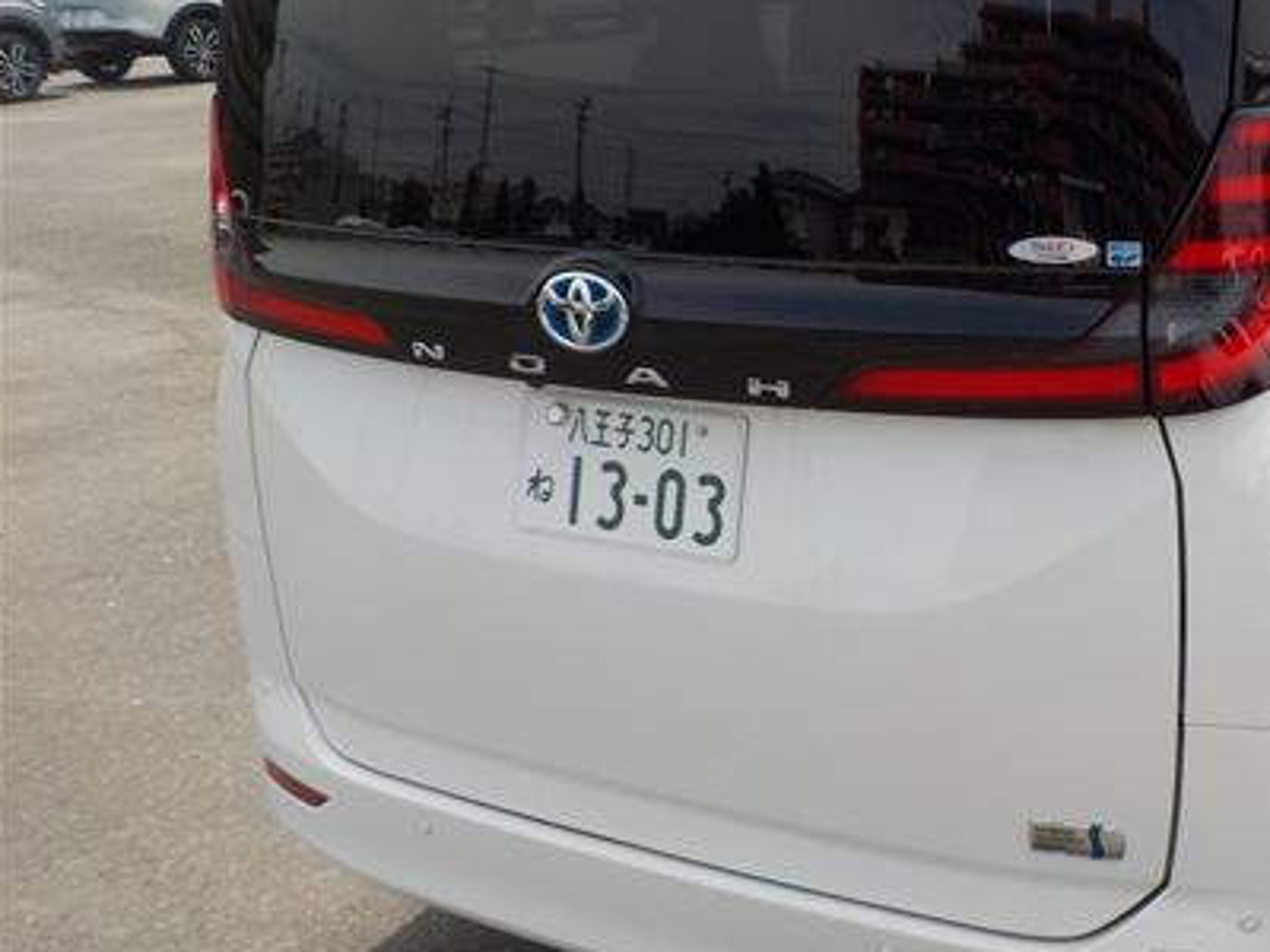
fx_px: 1761
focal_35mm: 48
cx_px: 1013
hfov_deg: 38.2
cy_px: 352
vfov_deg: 30.1
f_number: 3.3
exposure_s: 1/1000
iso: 125
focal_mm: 4.1
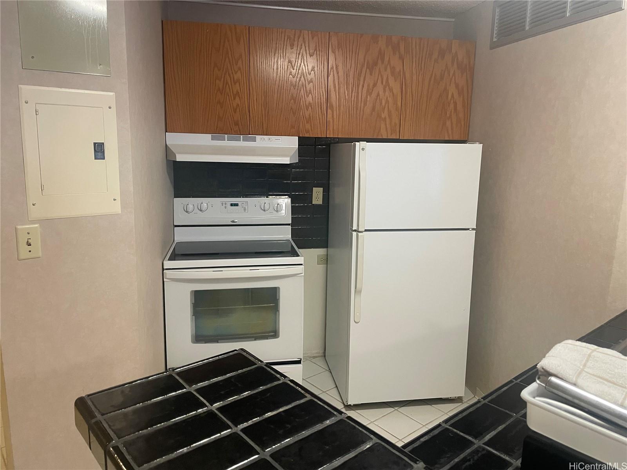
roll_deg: -1.5
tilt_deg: -9.9
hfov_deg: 67.3
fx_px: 471
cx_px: 314
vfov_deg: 53.1
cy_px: 235
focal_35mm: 26
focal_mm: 4.2
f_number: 1.6
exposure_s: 1/60
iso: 400
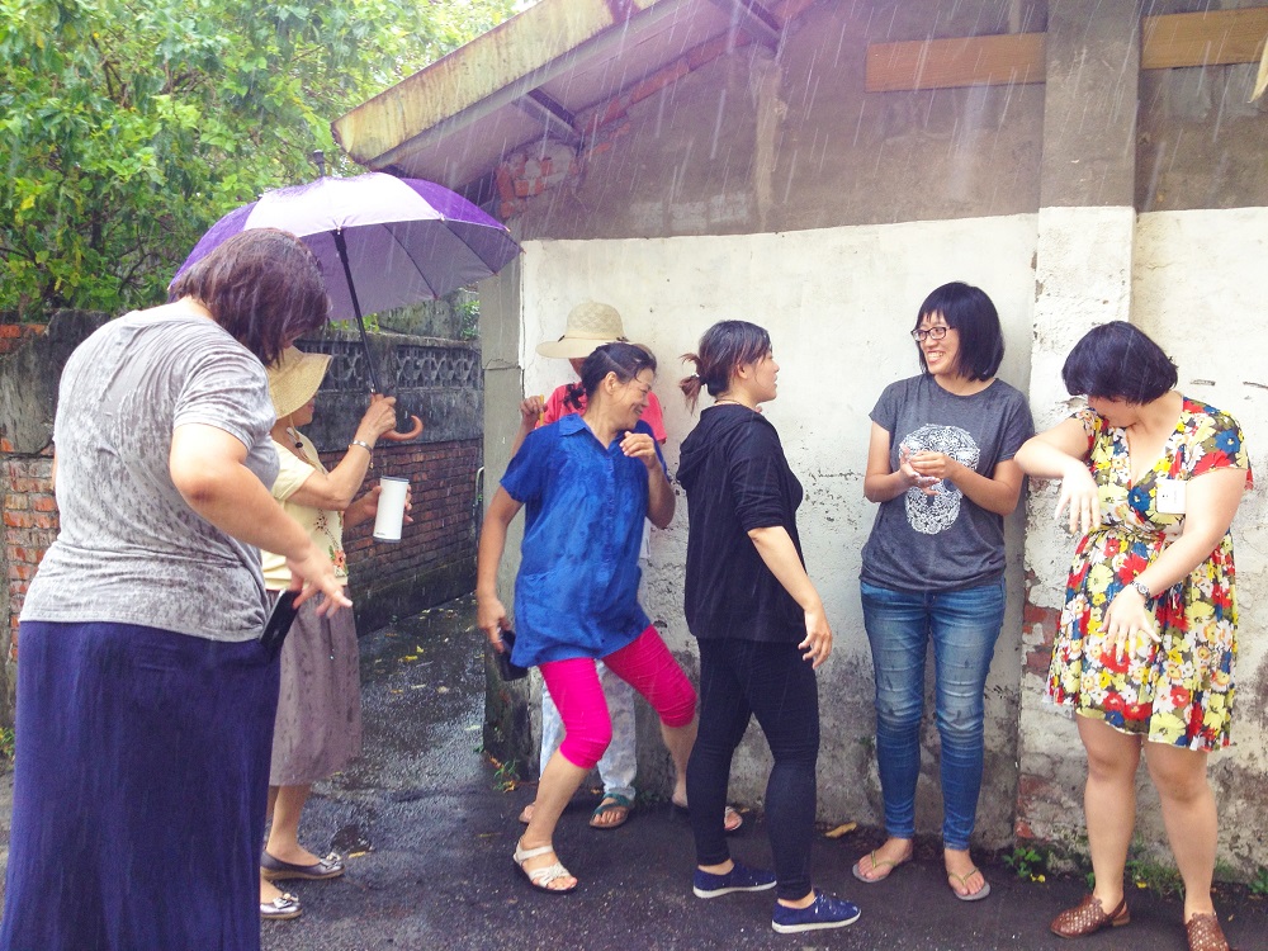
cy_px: 476
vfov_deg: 40.7
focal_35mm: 35
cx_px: 634
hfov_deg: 52.6
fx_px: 1282
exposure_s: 1/138
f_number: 2.4
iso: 50
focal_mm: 4.28
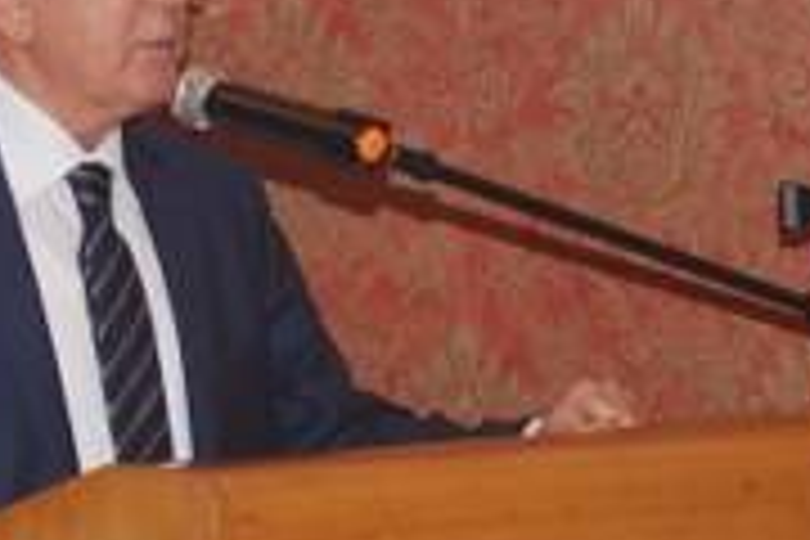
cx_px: 374
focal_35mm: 214
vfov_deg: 6.4
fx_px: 4815
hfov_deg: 9.6
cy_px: 378
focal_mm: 32
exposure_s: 1/60
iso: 200
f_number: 4.2
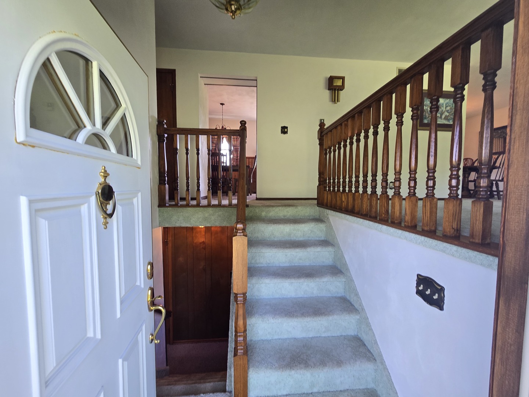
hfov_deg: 106.2
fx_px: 199
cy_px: 198
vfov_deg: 89.9
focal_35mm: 13
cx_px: 264
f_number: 2.2
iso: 80
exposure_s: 1/60
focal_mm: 2.2
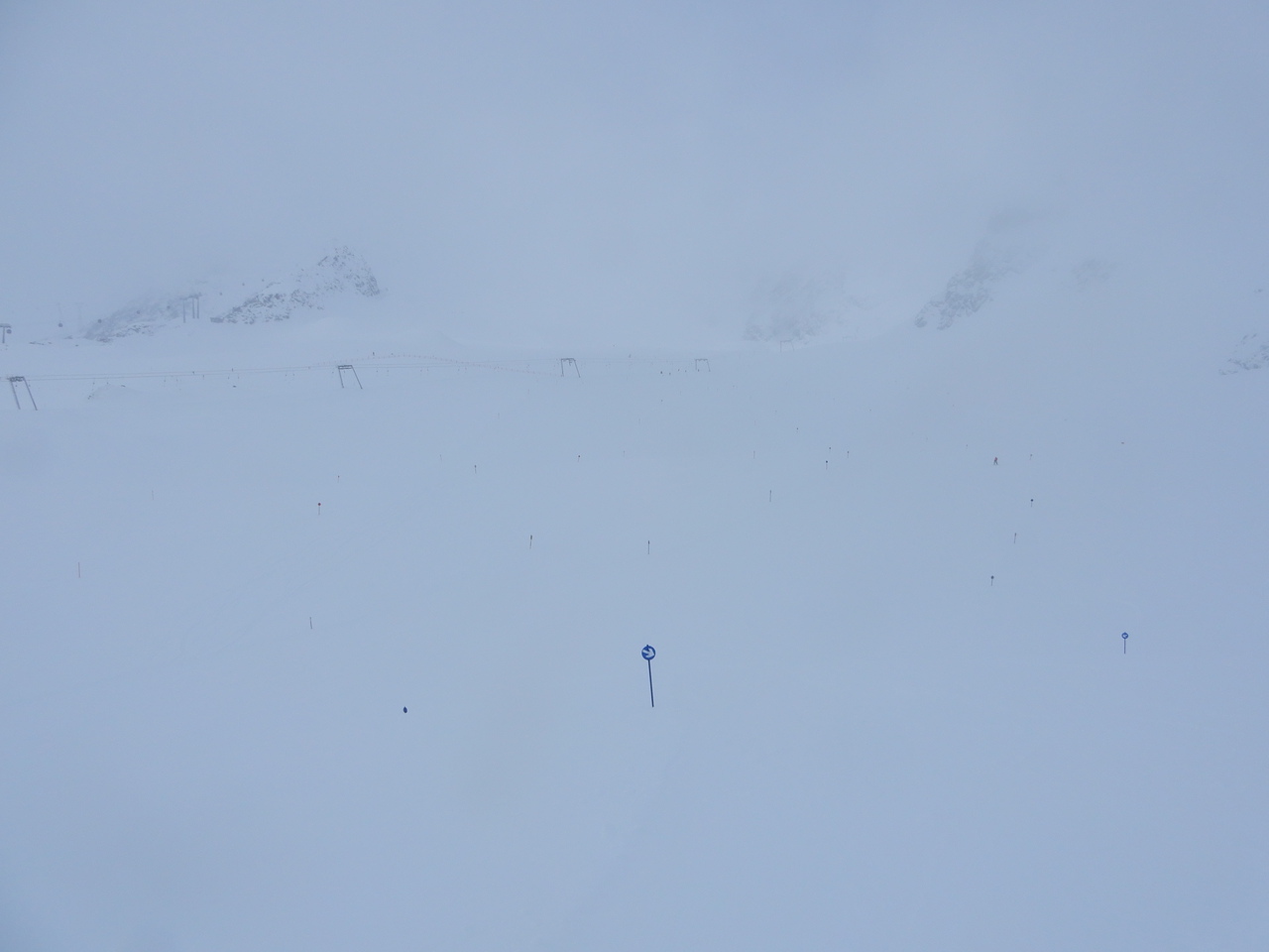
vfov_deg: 56.8
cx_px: 634
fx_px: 880
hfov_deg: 71.6
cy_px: 476
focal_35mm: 24
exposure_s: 1/1600
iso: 80
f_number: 5.6
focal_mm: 4.3
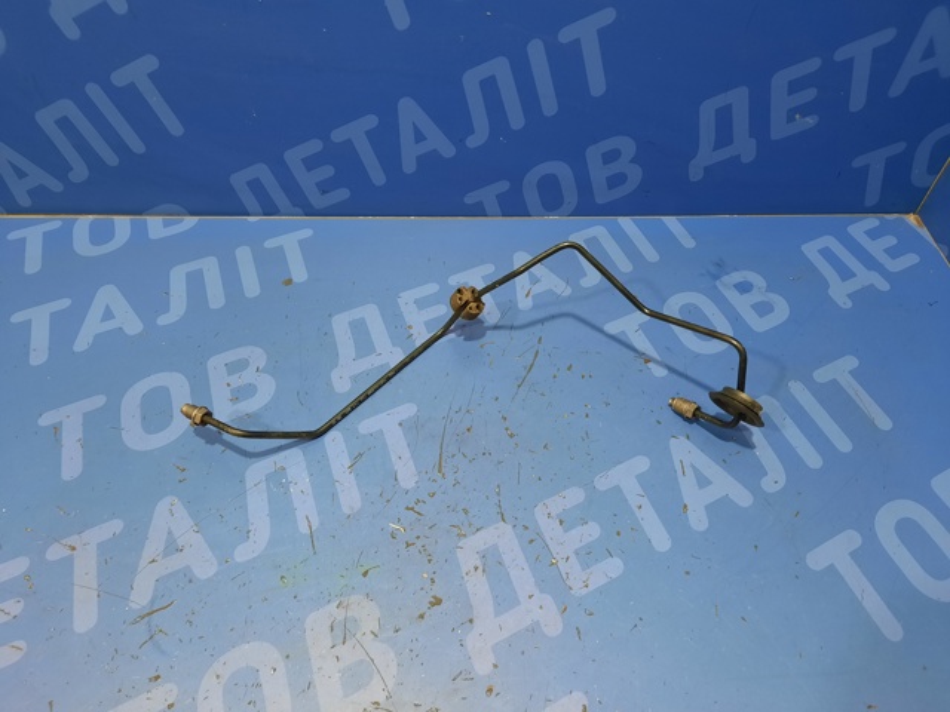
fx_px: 686
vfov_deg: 54.9
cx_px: 475
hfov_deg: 69.4
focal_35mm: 25
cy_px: 356
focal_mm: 4.6
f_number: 2
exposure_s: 1/33
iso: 320
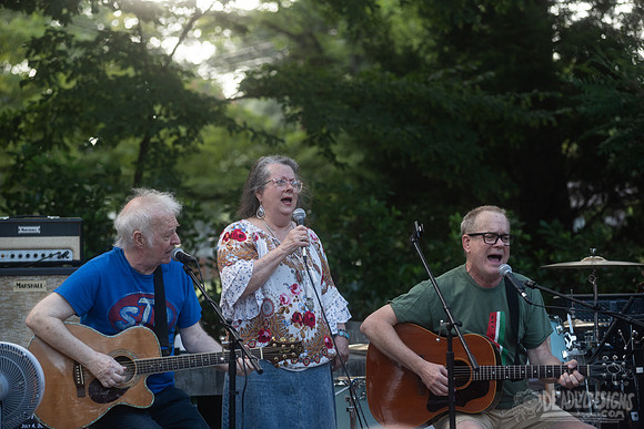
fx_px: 2558
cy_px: 202
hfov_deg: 14.4
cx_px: 325
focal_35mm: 143
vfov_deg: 9.6
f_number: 5
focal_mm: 135
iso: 250
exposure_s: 1/200
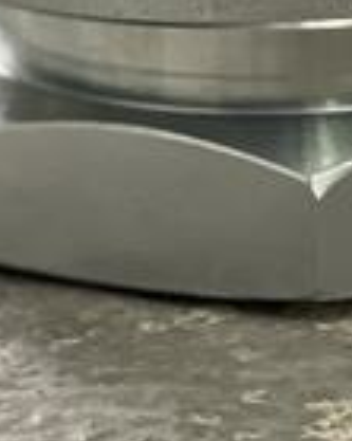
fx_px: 5280
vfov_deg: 4.6
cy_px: -720
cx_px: 331
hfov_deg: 3.8
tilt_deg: -7.9
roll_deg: +0.9
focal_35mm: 405
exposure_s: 1/33
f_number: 2.2
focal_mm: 7.5
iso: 320
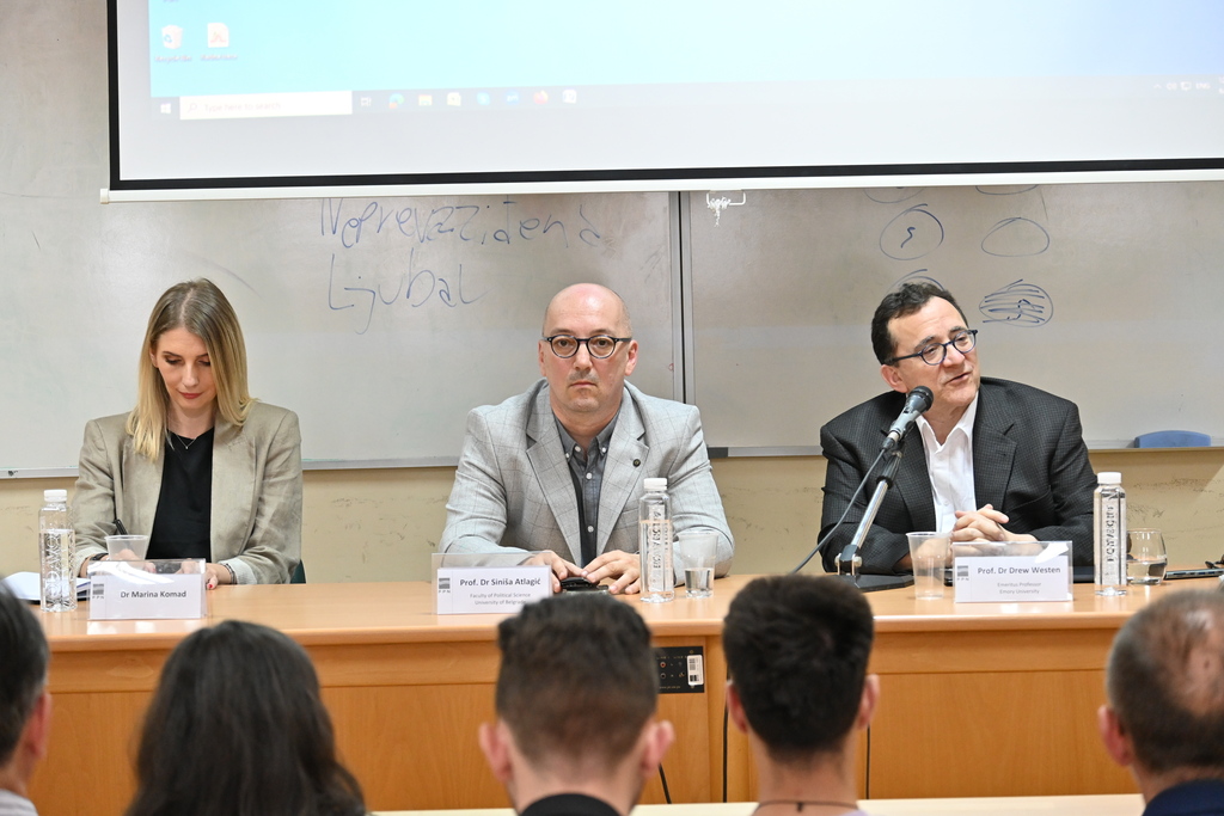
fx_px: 4896
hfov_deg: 14.2
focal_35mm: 144
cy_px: 408
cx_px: 612
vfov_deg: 9.5
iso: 1600
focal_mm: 96
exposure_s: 1/30
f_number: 5
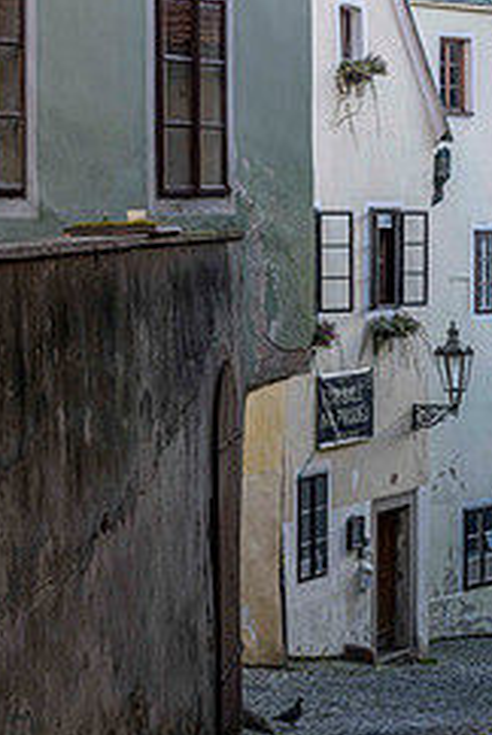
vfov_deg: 15.7
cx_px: 316
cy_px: 307
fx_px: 2657
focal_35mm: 130
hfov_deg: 10.6
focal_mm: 70
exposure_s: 1/160
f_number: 5
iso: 360
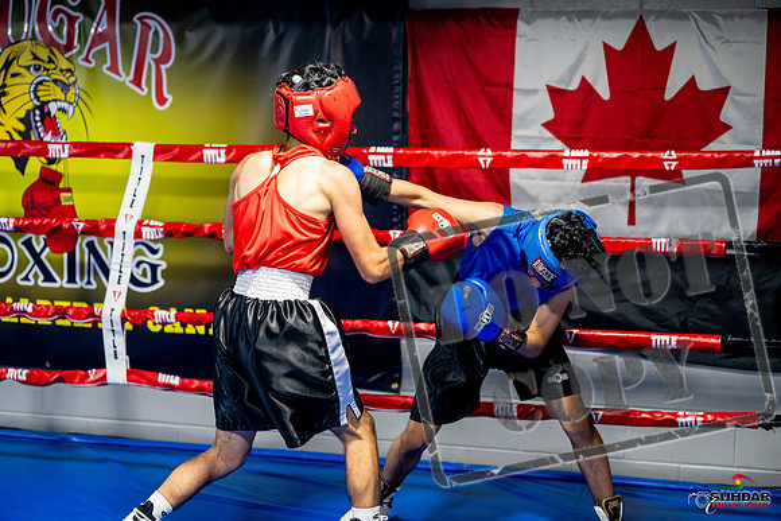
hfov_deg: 29.6
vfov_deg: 20.0
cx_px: 390
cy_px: 260
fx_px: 1475
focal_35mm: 68
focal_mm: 68
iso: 4000
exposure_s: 1/800
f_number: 2
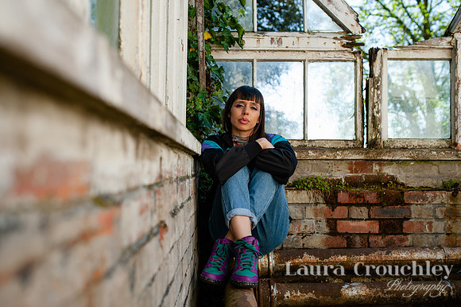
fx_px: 479
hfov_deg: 51.3
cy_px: 162
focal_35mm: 37
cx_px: 215
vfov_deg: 35.5
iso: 320
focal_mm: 35
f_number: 3.5
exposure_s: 1/1000
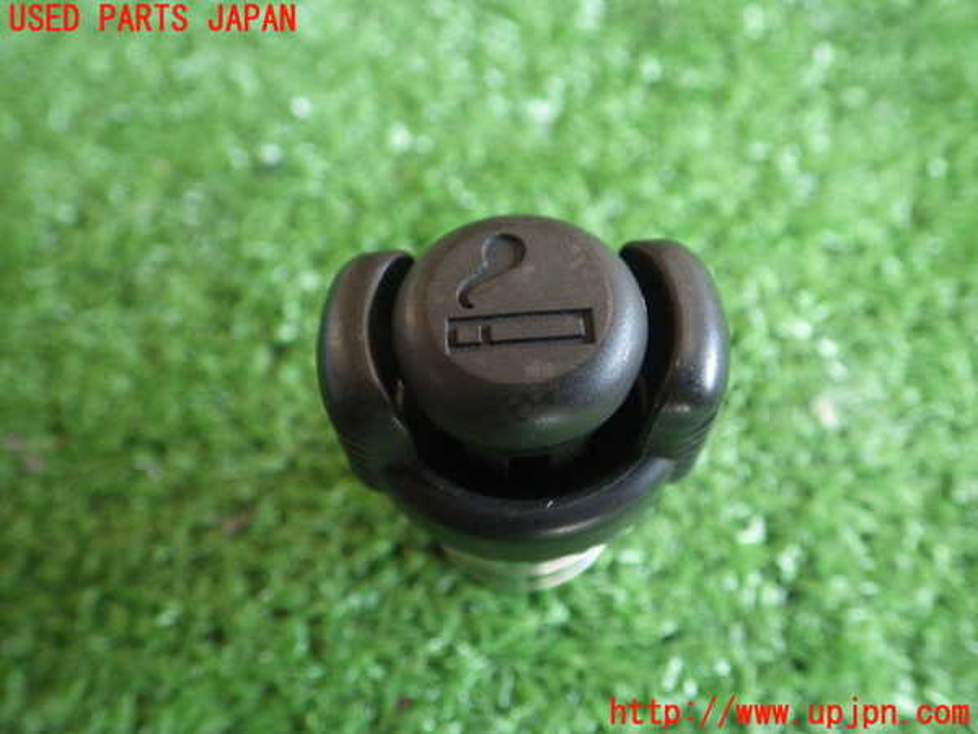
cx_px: 489
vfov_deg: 45.4
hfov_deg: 58.4
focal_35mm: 31
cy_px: 367
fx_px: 876
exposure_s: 1/45
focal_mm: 5.5
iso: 400
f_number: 2.3
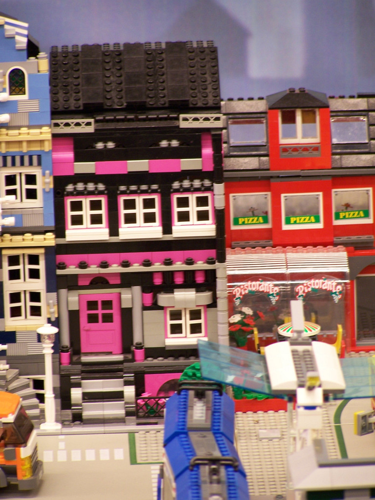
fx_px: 4160
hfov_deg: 5.2
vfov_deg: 6.9
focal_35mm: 288
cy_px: 250
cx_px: 188
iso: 80
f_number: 3.6
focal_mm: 47.7
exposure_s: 1/2
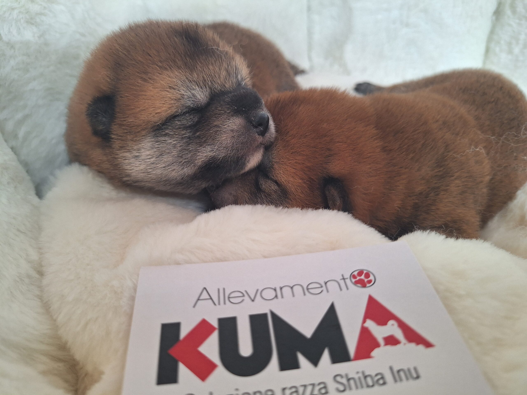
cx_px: 264
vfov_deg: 58.9
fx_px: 350
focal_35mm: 23
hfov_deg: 73.9
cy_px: 198
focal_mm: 5.54
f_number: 1.8
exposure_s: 1/50
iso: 160
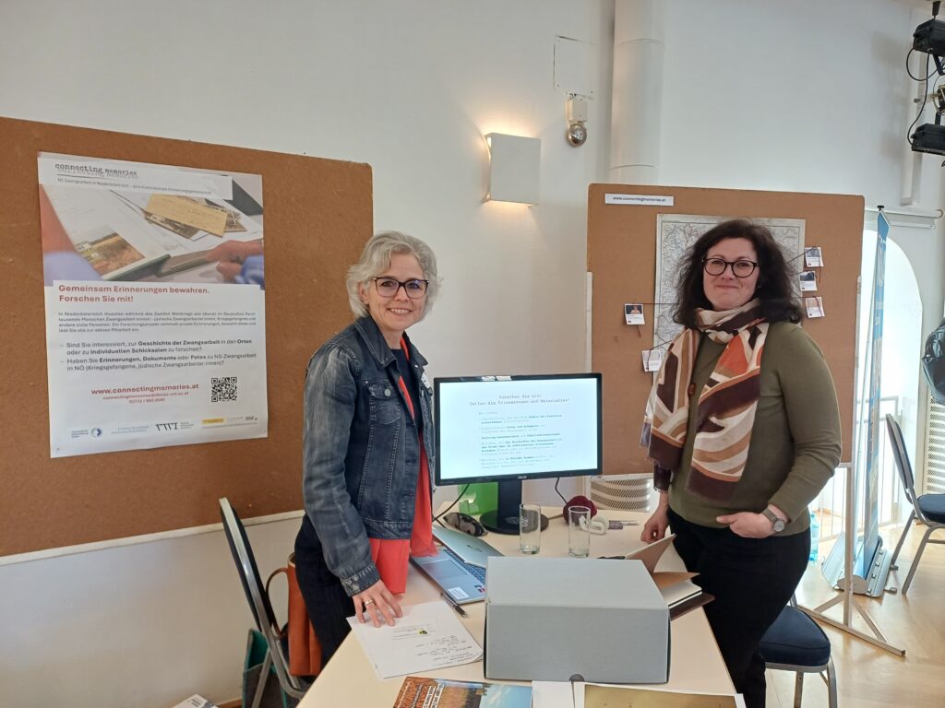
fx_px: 682
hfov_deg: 69.4
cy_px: 354
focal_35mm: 25
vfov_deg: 54.9
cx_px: 472
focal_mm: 4.65
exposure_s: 1/50
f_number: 1.8
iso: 320
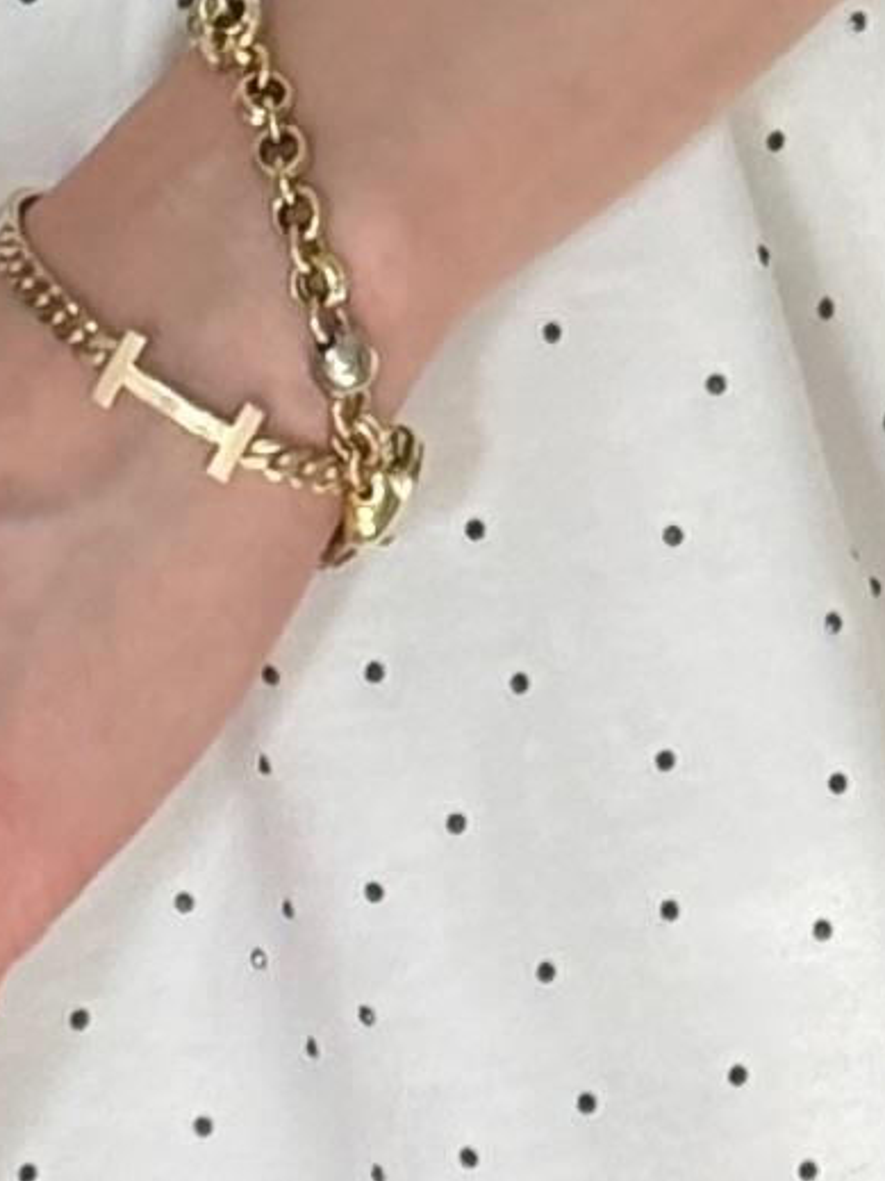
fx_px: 12720
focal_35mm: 373
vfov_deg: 5.2
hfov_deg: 4.0
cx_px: 425
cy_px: -1568
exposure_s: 1/193
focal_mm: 6.76
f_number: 1.78
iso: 200
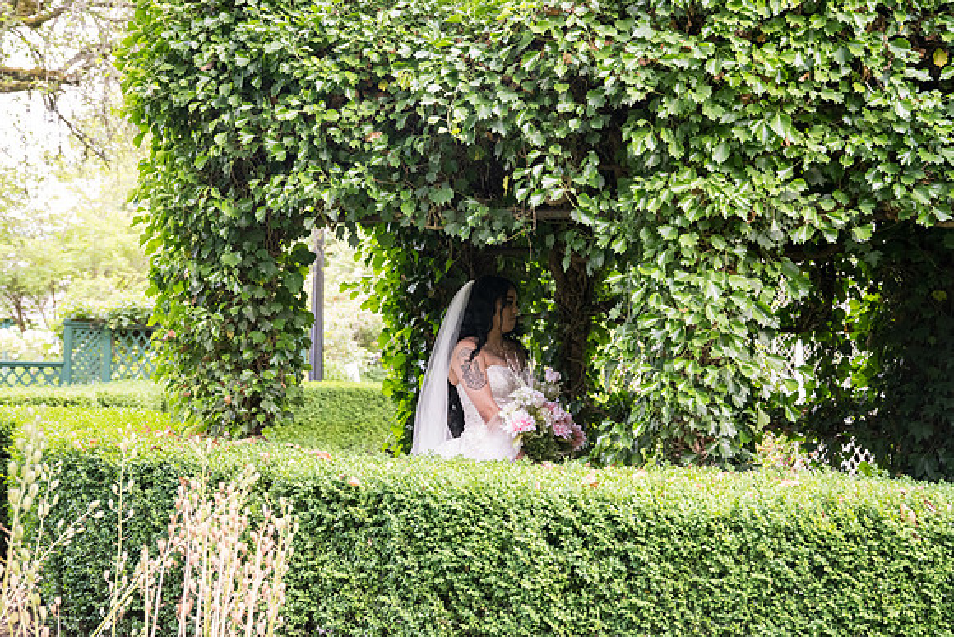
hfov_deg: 39.6
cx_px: 477
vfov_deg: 27.0
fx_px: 1325
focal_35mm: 50
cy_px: 318
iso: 2500
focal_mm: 50
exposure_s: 1/320
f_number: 4
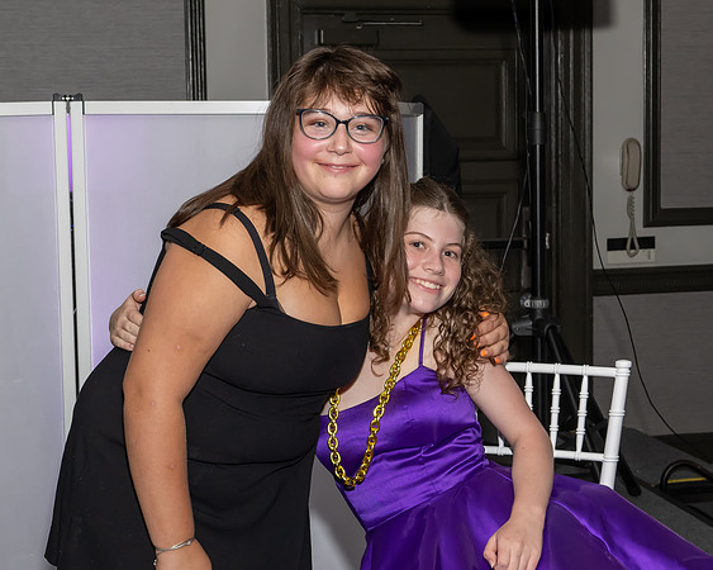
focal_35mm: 74
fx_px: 1552
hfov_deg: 25.8
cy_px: 253
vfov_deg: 20.8
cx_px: 430
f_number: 7.1
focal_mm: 34
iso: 1000
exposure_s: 1/250
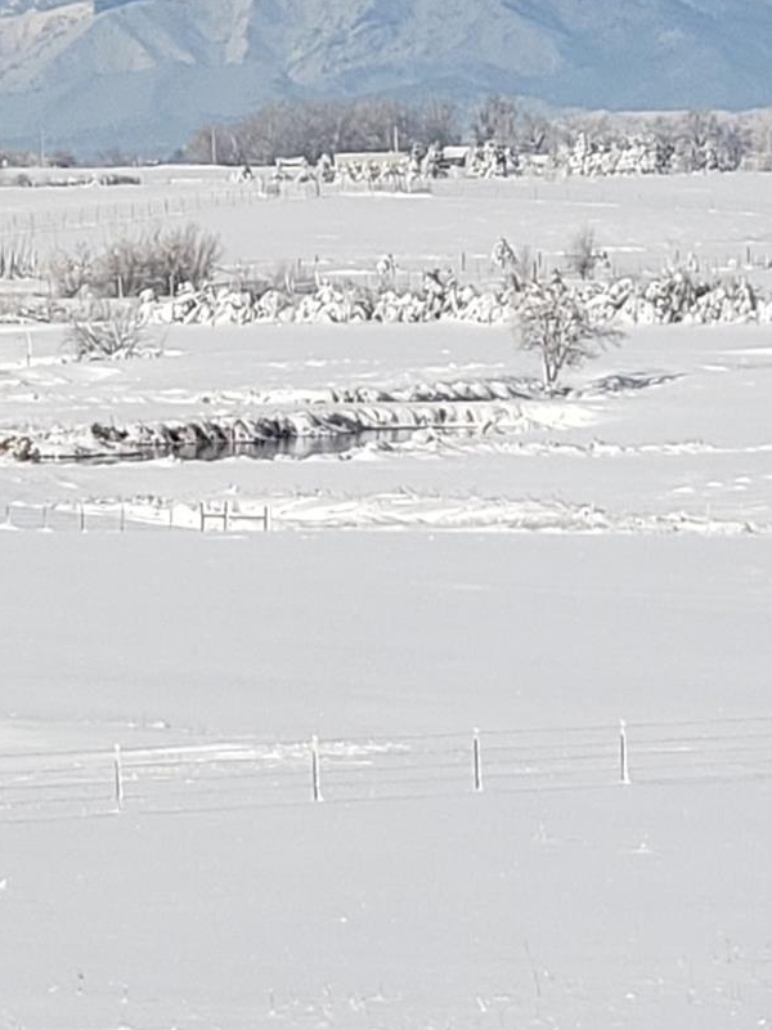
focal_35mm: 78
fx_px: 2319
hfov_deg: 18.8
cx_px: 244
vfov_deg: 25.0
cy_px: 388
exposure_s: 1/1114
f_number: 2.4
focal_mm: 6
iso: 32
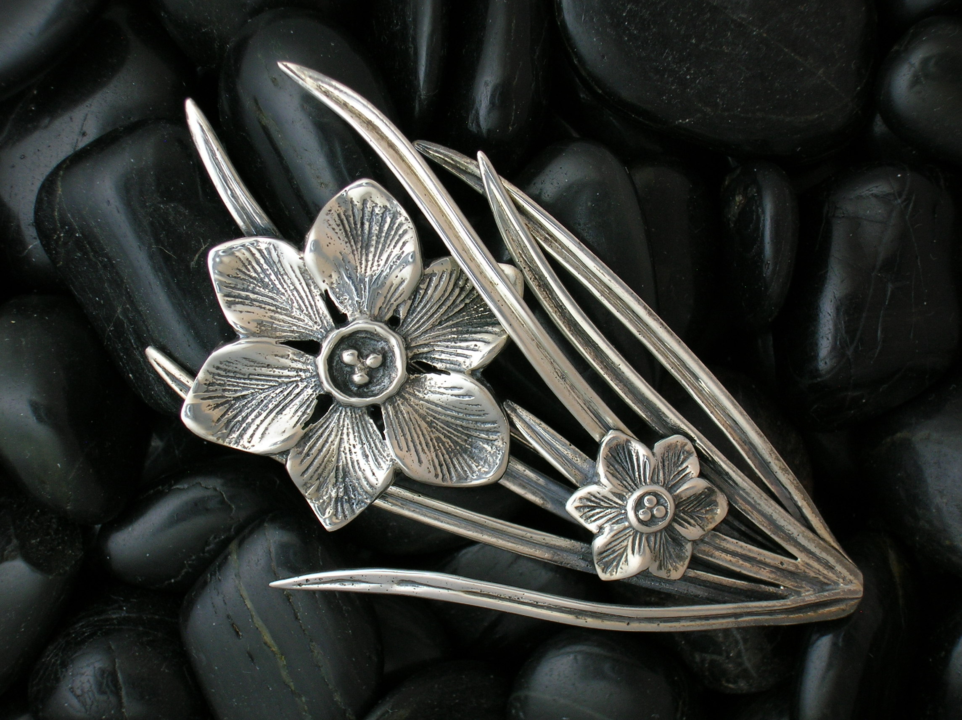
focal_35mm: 66
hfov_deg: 29.4
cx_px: 481
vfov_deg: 22.2
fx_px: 1833
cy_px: 360
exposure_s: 1/4.9
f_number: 3.8
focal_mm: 11
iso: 50
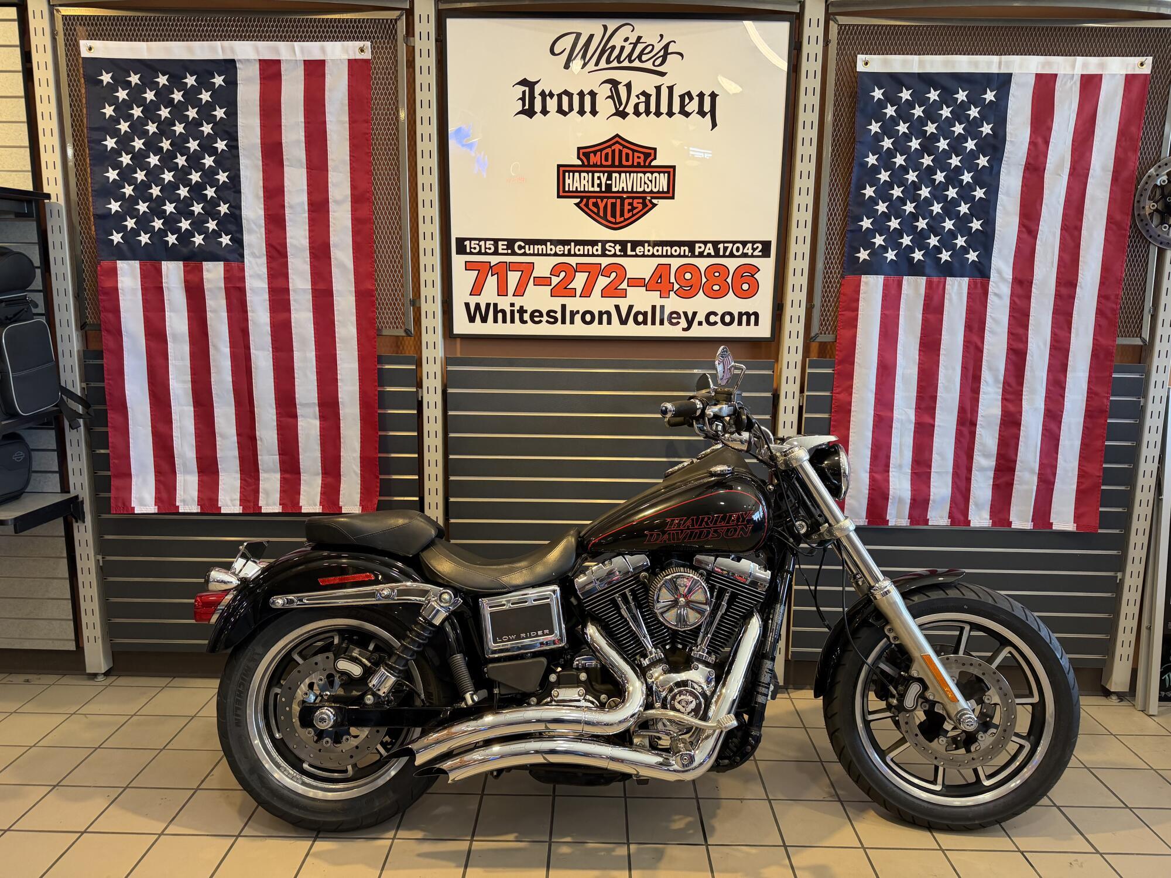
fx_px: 812
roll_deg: -1.6
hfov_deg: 71.6
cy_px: 439
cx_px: 586
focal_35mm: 24
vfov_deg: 56.8
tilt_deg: -8.7
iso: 200
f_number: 1.78
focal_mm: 6.76
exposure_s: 1/120
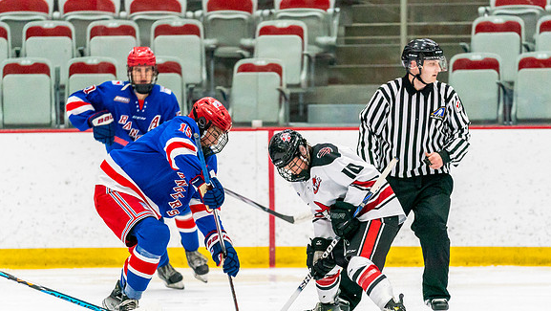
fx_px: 4955
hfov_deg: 6.4
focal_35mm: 339
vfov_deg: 3.6
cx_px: 264
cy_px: 239
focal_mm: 200
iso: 3200
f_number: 2.8
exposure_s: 1/1250
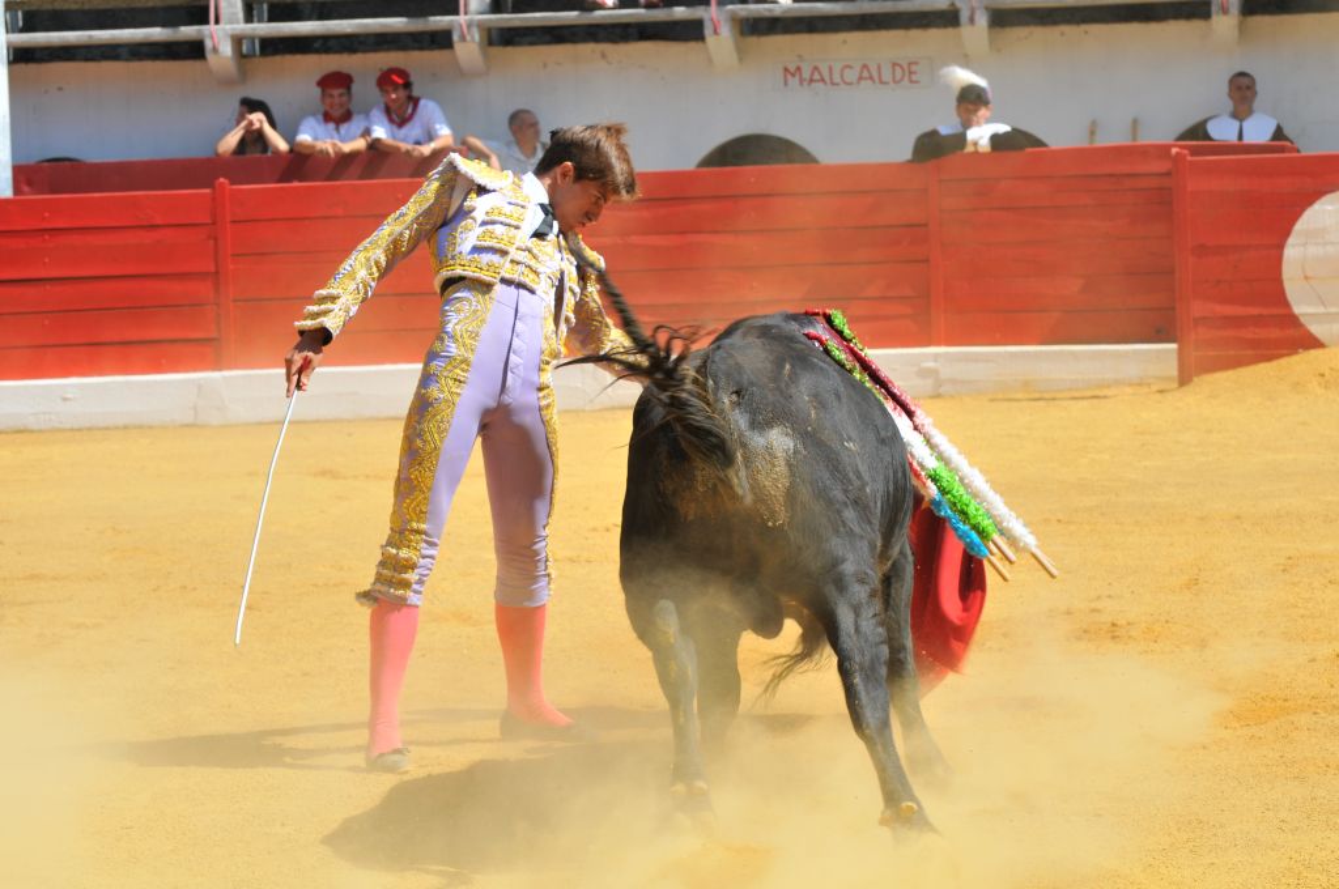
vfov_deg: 11.1
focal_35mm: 123
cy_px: 444
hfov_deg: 16.7
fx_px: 4569
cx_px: 670
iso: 200
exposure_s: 1/350
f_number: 9.5
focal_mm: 82
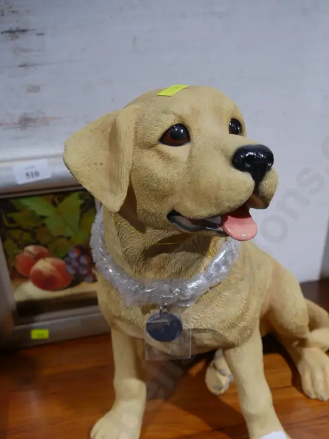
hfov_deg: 36.4
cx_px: 220
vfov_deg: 46.9
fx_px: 494
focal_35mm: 39
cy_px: 300
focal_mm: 14
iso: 250
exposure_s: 1/60
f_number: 3.5
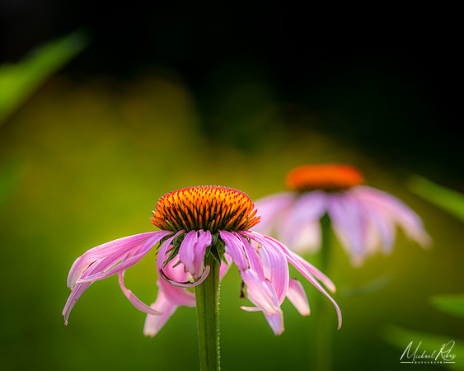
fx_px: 1714
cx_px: 216
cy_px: 175
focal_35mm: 125
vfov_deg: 12.3
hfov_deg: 15.4
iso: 100
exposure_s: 1/125
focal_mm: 105
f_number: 5.6
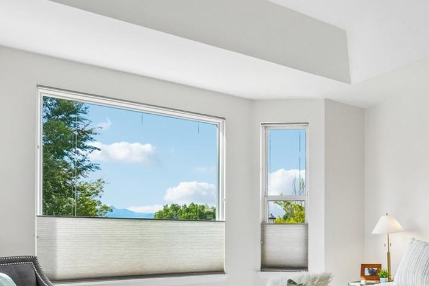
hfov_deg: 50.9
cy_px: 239
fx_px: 405
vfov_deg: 37.1
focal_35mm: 34
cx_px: 368
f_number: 8
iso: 400
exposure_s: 1/200
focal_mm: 10
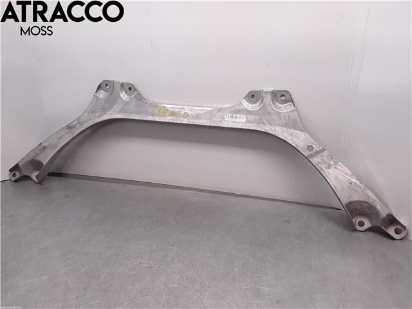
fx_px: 333
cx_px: 206
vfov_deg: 49.7
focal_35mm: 28
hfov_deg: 63.4
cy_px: 154
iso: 50
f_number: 1.9
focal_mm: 2.91
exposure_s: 1/100
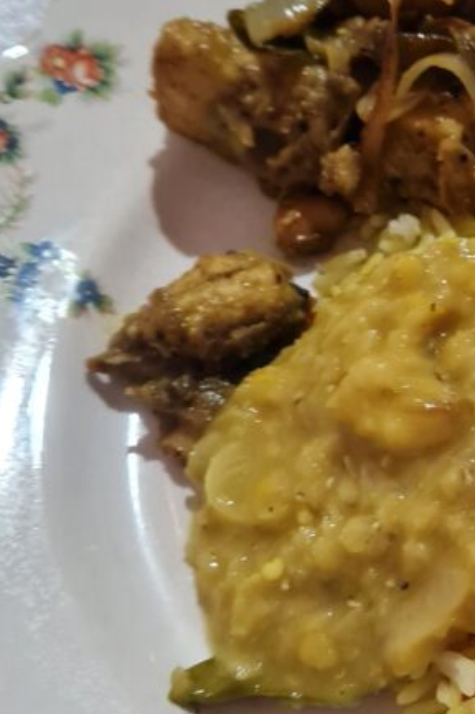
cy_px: 420
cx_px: 579
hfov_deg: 19.8
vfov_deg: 31.4
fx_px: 1269
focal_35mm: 64
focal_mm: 5.4
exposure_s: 1/33
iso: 500
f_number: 1.8
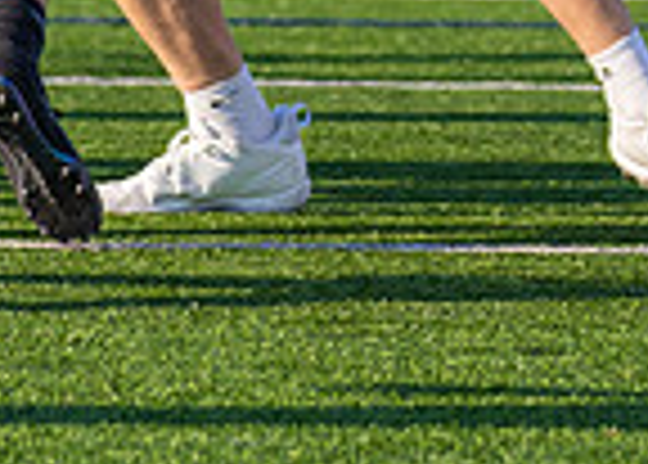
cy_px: -253
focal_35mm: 494
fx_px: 9096
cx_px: -395
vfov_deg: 2.9
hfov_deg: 4.1
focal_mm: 70
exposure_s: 1/2500
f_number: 2.8
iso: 125
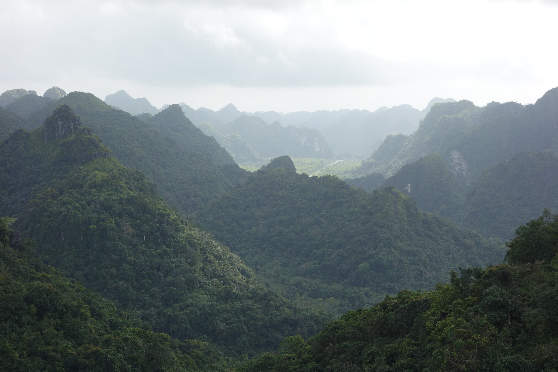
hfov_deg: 29.7
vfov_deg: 20.0
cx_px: 279
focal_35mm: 68
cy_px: 186
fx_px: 1054
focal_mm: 25.32
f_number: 5.6
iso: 125
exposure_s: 1/320
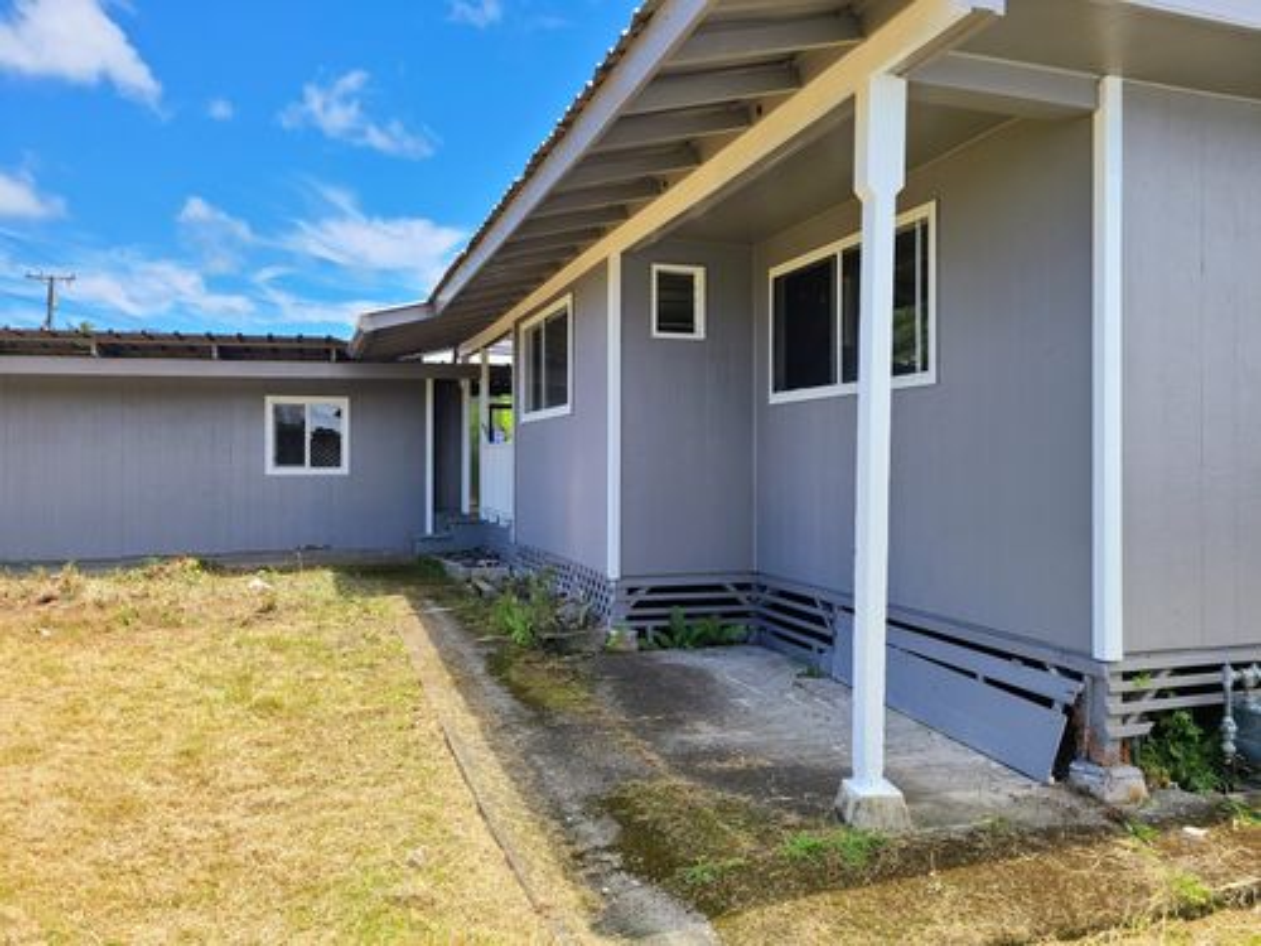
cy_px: 473
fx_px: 947
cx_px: 630
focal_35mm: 26
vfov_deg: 53.1
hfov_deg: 67.3
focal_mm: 5.4
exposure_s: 1/871
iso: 40
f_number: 1.8
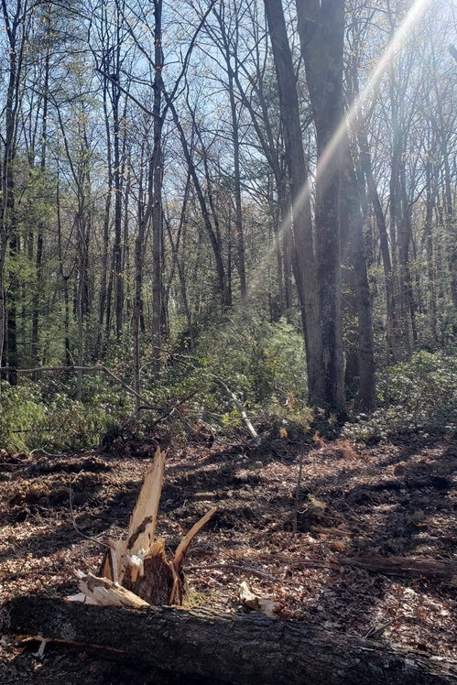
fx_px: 704
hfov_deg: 35.5
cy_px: 341
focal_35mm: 37
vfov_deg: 51.9
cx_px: 147
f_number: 2.4
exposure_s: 1/425
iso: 50
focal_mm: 4.3
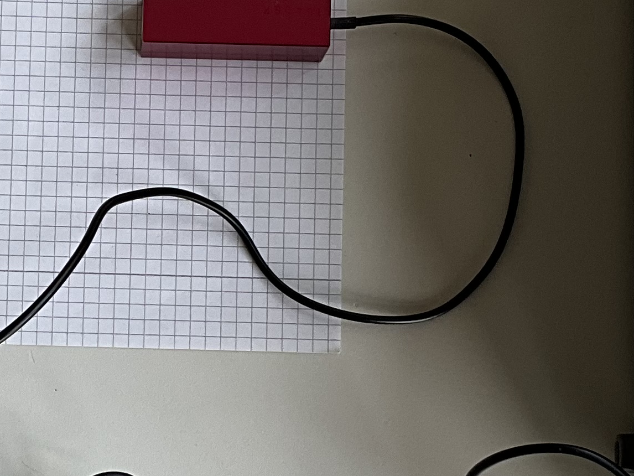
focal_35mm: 102
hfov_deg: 19.0
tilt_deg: -85.2
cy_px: 338
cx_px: 89
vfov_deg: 14.5
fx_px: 1869
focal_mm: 3
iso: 32
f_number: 1.8
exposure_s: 1/122
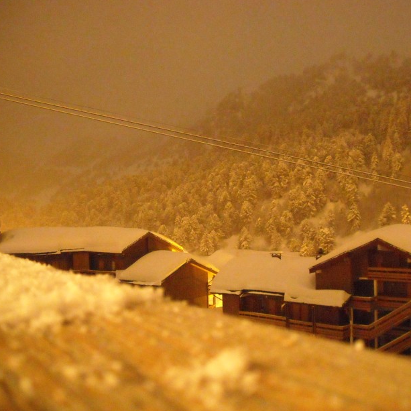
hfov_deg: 39.8
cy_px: 204
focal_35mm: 42
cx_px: 249
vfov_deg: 40.0
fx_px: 564
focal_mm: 5.7
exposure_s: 1
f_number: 2.8
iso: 1600
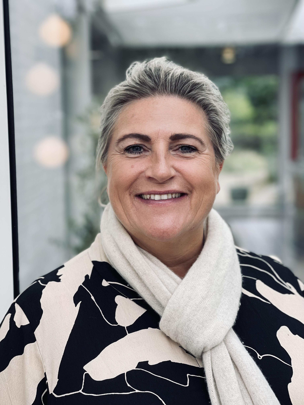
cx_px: 152
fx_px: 749
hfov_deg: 22.9
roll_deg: +1.2
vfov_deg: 30.3
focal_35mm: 64
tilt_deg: -6.2
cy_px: 202
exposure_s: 1/100
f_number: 2.2
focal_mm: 7.5
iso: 40
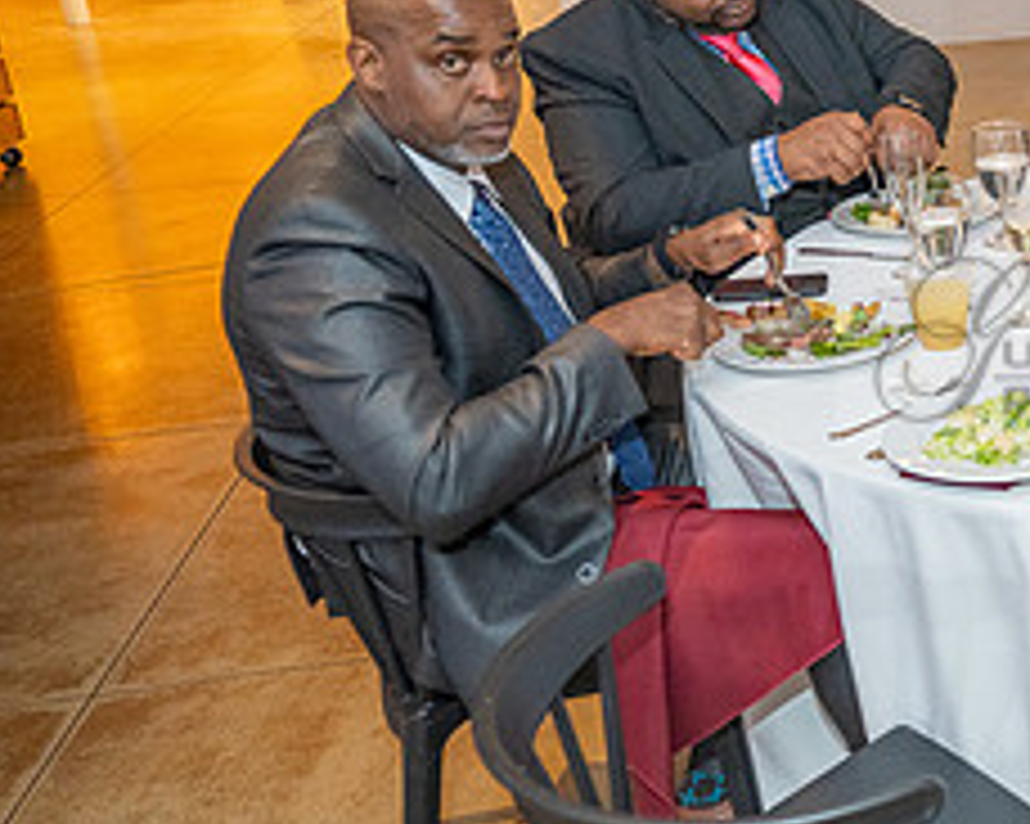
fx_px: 1737
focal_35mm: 57
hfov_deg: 28.8
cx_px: 1228
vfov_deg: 26.6
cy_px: 340
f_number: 2.8
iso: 2000
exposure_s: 1/200
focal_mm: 24
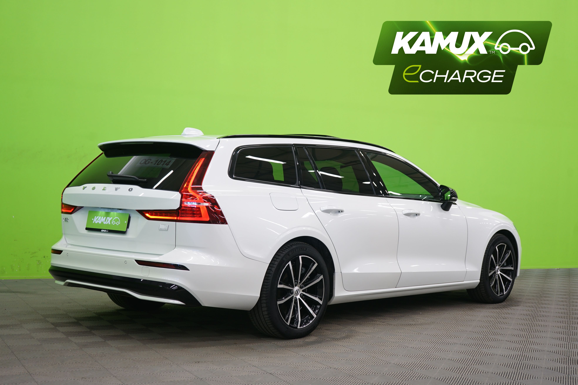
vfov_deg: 27.5
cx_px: 289
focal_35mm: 49
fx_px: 787
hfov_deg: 40.3
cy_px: 192
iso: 400
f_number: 5
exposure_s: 1/8
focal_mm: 49
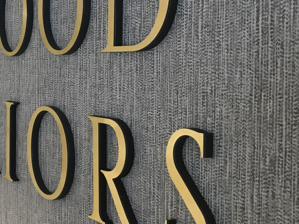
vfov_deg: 20.7
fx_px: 613
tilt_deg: -1.7
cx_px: 7
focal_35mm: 71
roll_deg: +0.6
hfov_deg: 26.1
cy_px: 89
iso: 80
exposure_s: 1/17
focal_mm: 3.99
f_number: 1.8
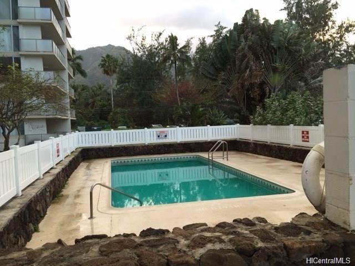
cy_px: 133
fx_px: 297
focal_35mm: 29
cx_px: 178
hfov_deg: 61.7
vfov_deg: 48.2
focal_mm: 4.15
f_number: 2.2
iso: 40
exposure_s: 1/120
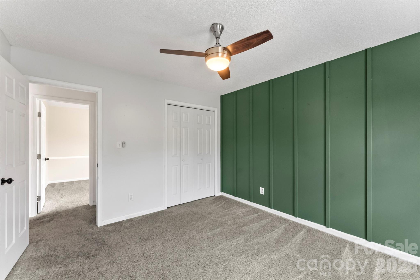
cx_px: 210
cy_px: 140
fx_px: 163
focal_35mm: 14
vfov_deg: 81.3
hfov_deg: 104.2
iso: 2000
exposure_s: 1/20
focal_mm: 14
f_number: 9
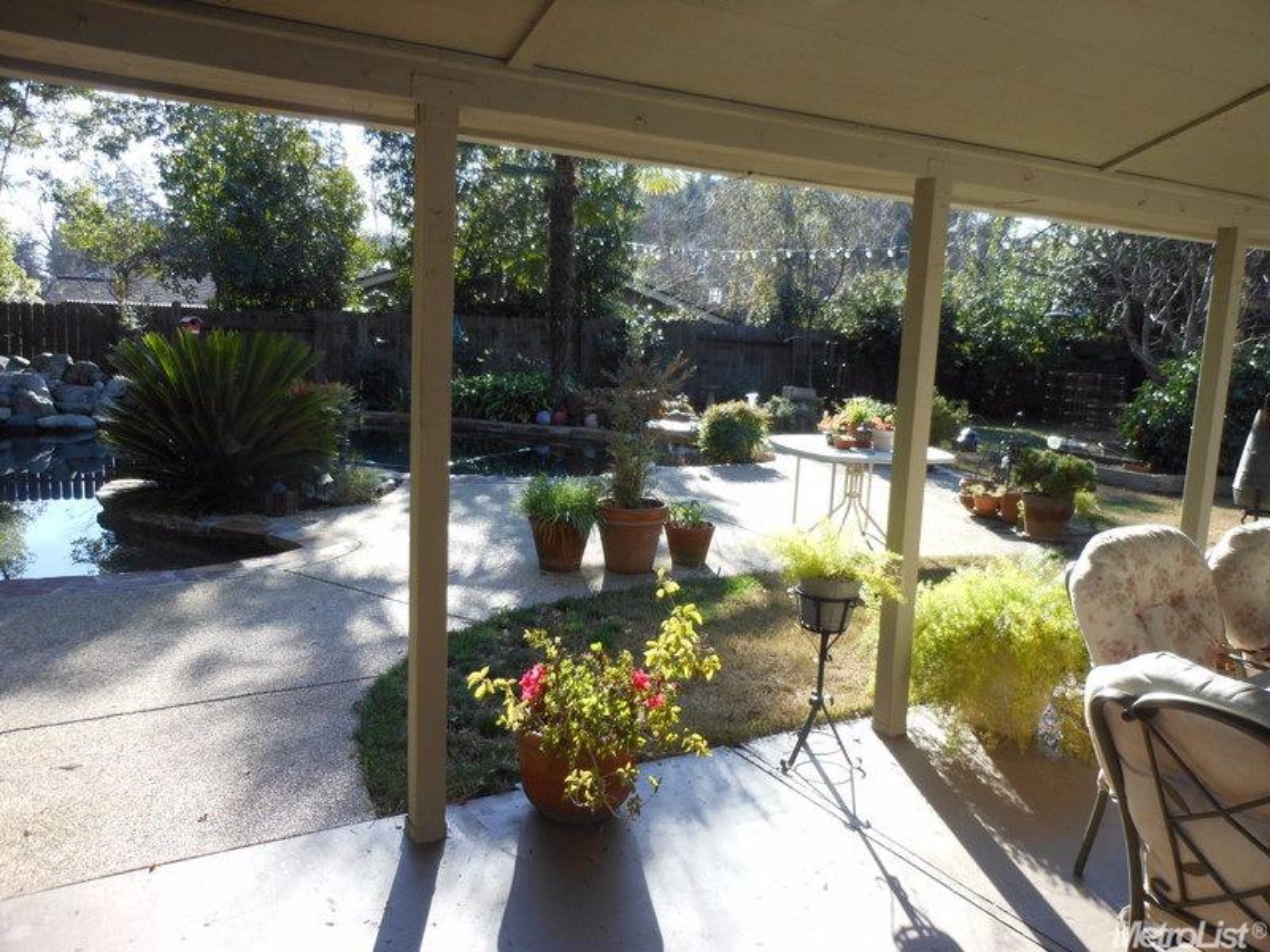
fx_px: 1027
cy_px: 476
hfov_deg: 63.4
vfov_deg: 49.7
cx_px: 635
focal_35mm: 28
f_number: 3.7
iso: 80
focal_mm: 5
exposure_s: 1/160
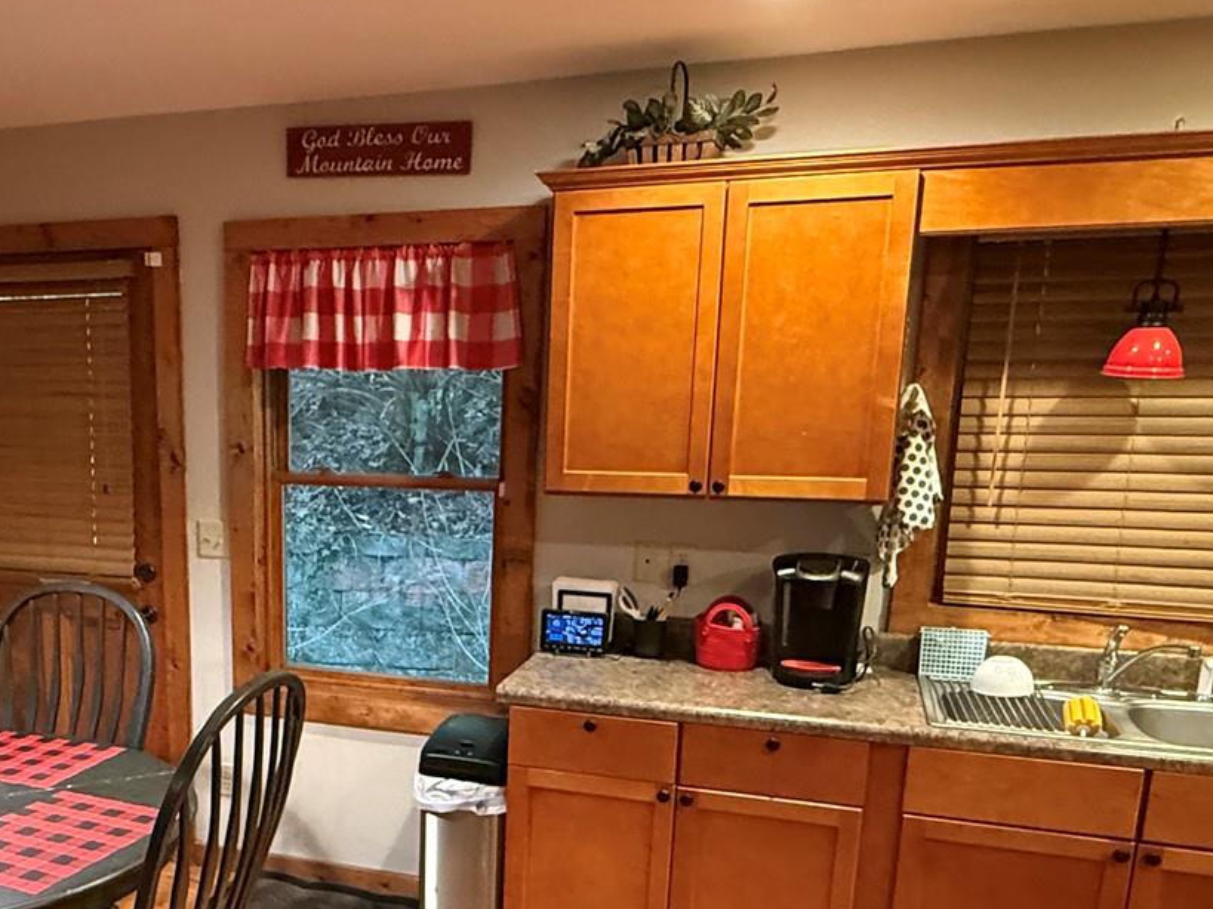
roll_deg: +0.4
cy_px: 672
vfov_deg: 39.7
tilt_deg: -12.8
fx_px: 1226
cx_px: 357
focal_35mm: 35
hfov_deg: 51.1
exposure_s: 1/40
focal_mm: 2.22
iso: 1000
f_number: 2.2
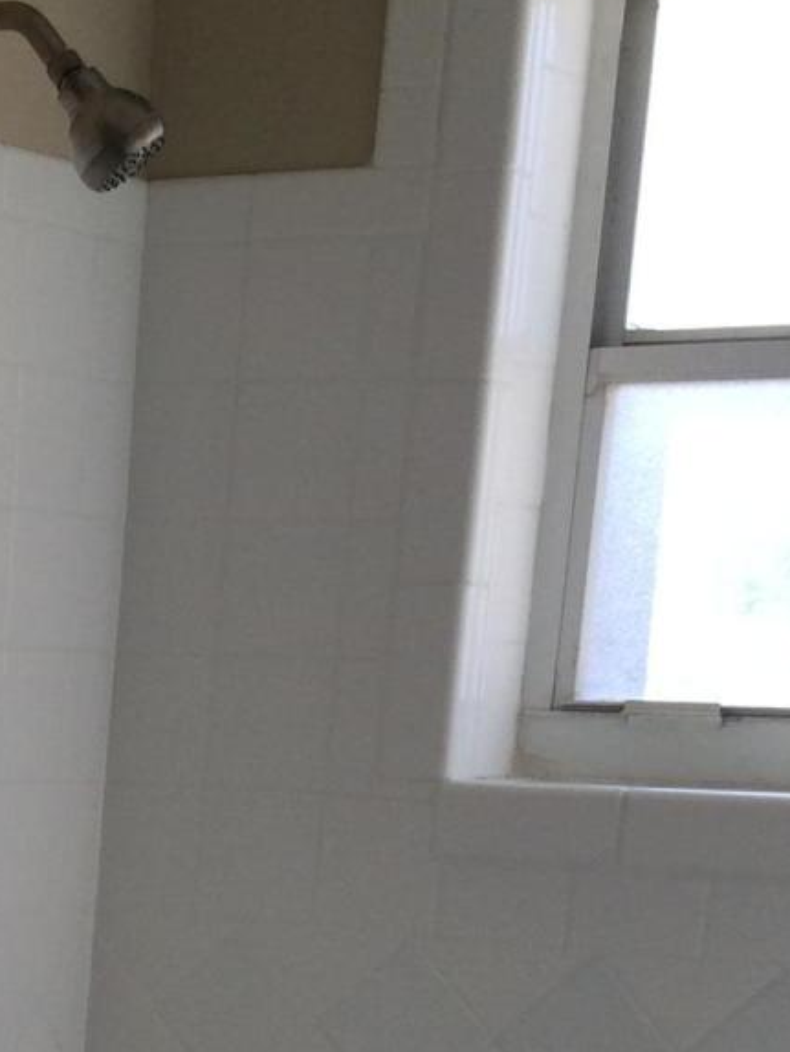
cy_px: 1510
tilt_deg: -14.4
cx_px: -484
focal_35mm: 101
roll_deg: +0.0
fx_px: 3071
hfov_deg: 13.6
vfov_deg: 17.7
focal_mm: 4.15
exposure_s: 1/533
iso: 32
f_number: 2.2
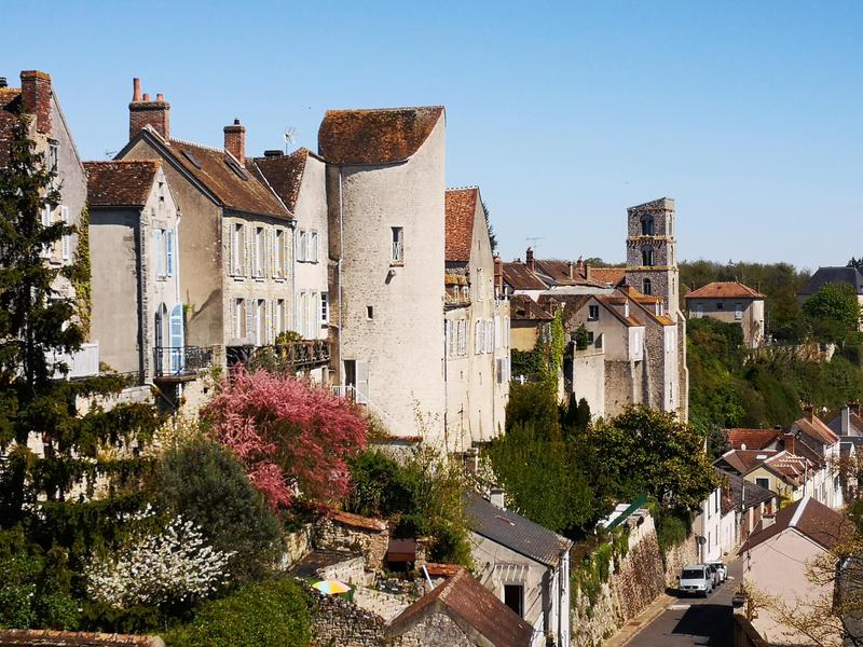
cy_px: 324
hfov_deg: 27.8
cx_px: 432
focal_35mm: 70
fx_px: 1745
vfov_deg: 21.0
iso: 50
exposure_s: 1/3717
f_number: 1.8
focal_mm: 3.95
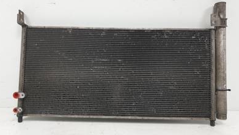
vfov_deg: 40.2
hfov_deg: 66.1
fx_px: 184
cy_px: 65
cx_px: 119
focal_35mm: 29
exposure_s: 1/295
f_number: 1.5
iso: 50
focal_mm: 4.3
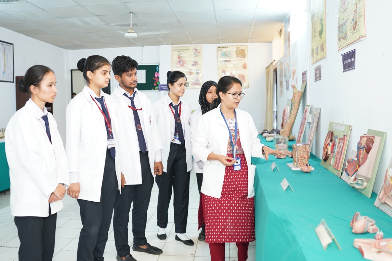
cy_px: 132
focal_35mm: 36
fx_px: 392
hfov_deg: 53.1
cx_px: 197
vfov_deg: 36.9
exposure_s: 1/100
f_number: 2.5
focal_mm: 35
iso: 1600
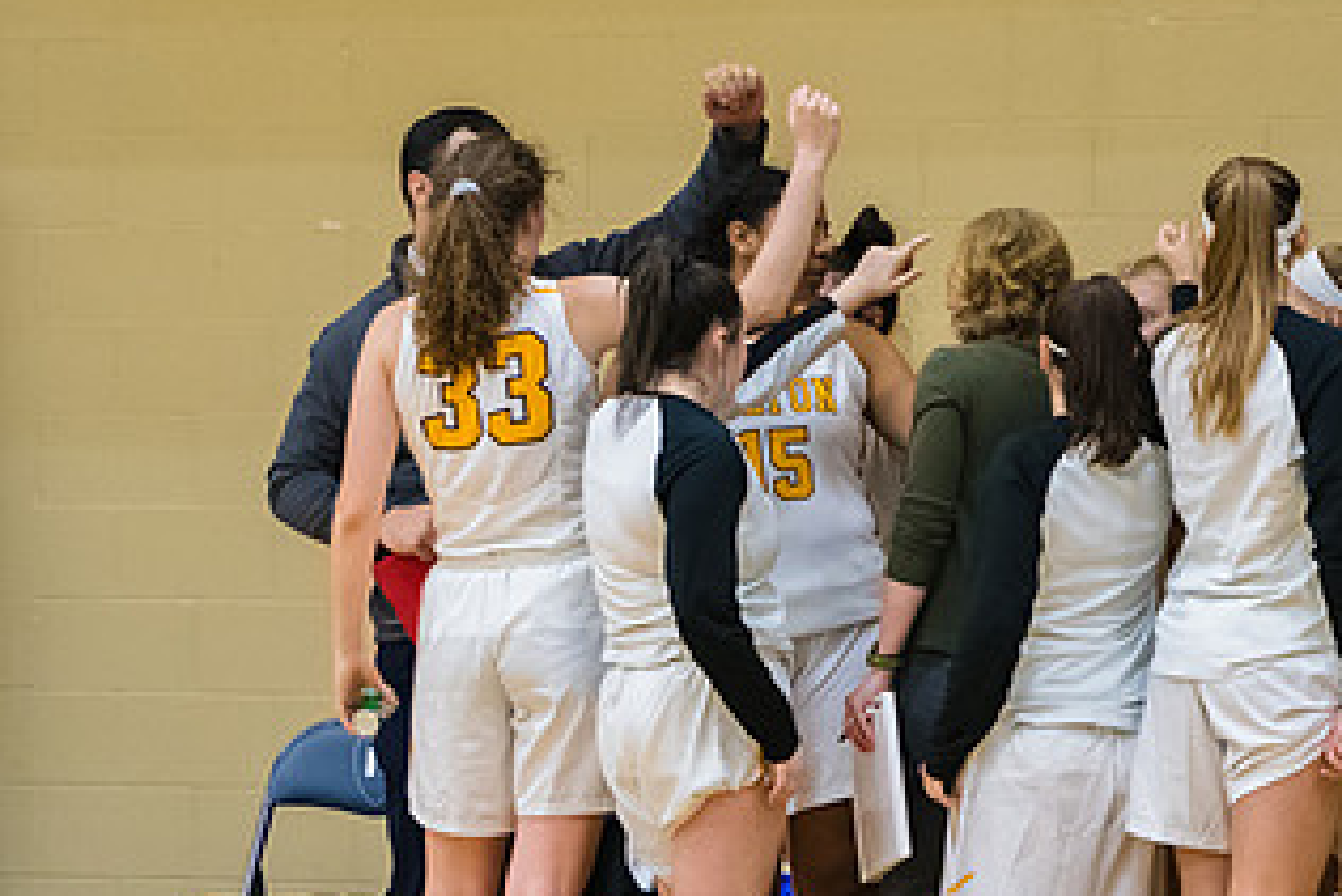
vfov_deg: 4.8
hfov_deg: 7.1
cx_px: 1028
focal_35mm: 289
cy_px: 656
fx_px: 10778
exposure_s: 1/400
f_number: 2.8
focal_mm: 105
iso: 3200
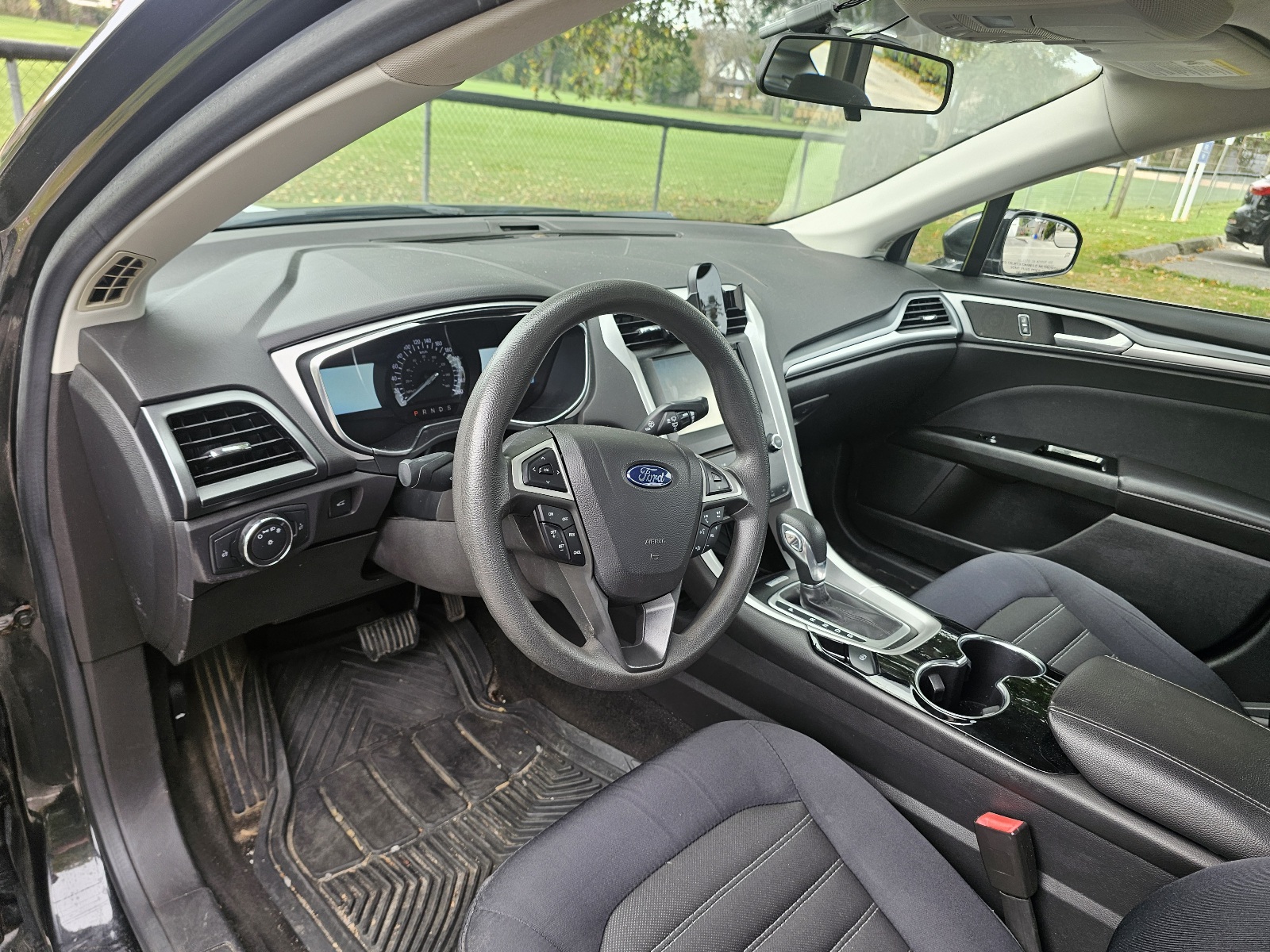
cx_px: 635
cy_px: 476
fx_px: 844
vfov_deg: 58.9
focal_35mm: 23
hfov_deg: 73.9
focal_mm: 6.3
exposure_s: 1/182
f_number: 1.7
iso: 80
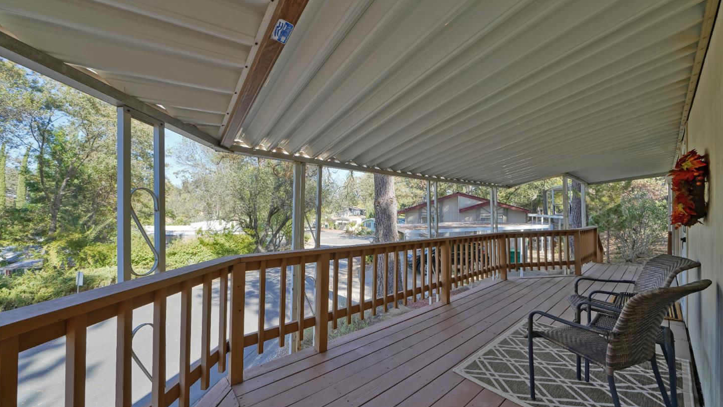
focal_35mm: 13
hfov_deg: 110.8
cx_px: 356
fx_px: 249
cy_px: 208
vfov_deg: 78.4
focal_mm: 12
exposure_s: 1/25
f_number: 7.1
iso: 100
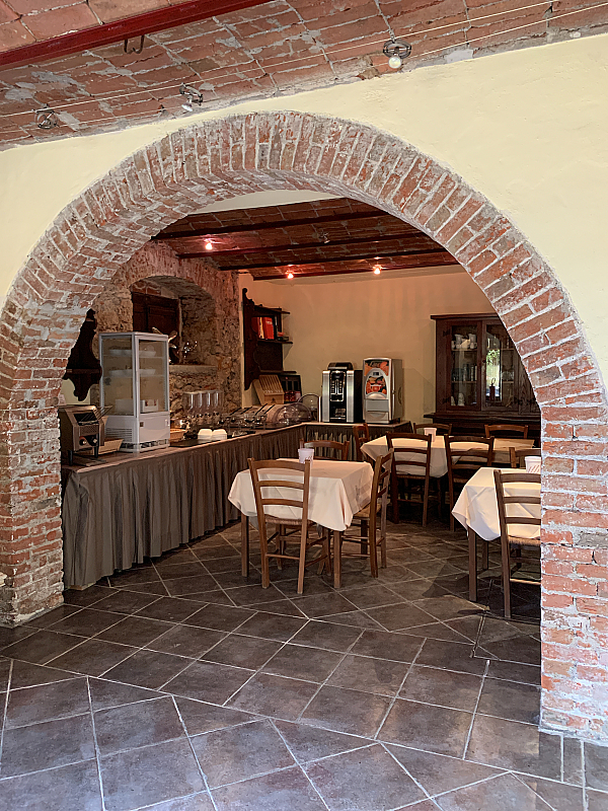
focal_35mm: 26
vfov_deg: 67.3
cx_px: 304
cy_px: 406
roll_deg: +0.0
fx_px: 609
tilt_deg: -1.8
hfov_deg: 53.1
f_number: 1.8
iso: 320
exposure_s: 1/60
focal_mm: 4.25
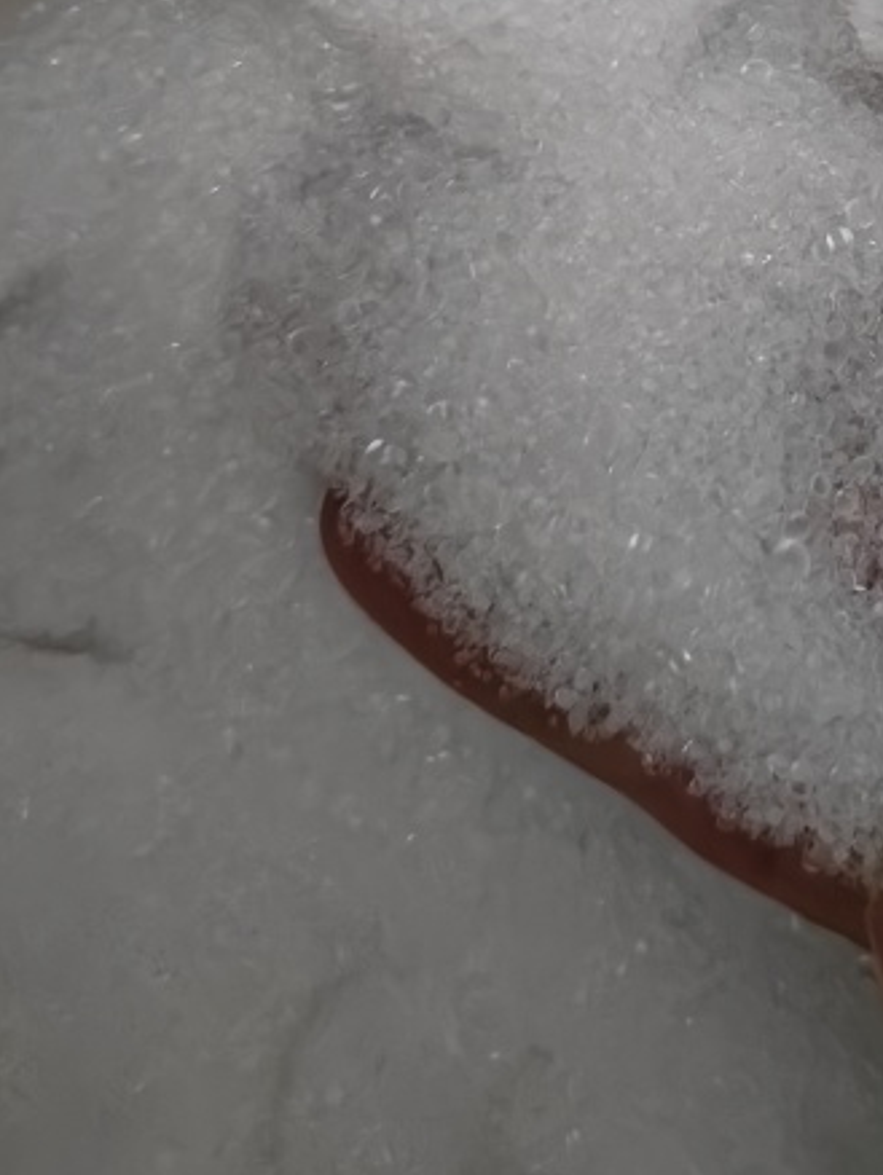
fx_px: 1903
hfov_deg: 25.0
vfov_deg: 31.7
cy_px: -4
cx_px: 853
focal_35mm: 56
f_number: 1.88
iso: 18266
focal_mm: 5.56
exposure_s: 1/100
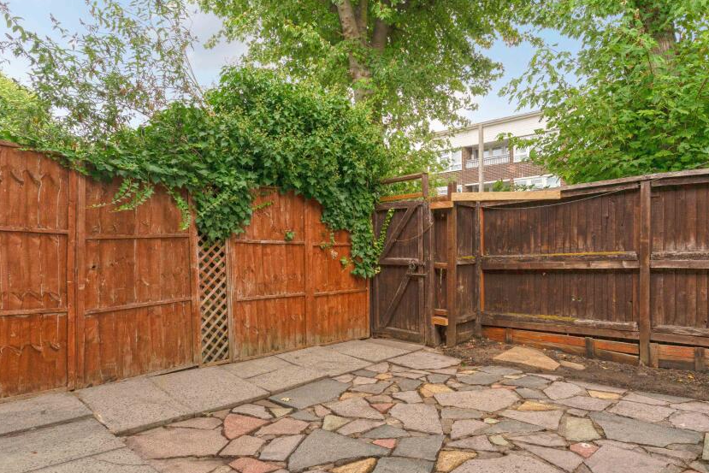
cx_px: 393
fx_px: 414
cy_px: 278
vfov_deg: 59.1
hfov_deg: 80.9
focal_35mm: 21
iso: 320
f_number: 8
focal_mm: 17
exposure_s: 1/400
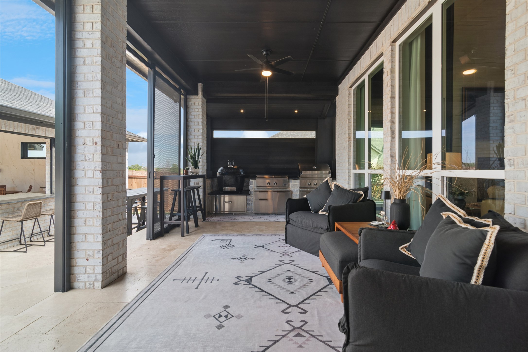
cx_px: 264
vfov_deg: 72.0
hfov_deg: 95.0
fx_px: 242
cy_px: 176
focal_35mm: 16
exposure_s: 1/30
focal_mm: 11
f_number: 8
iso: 100
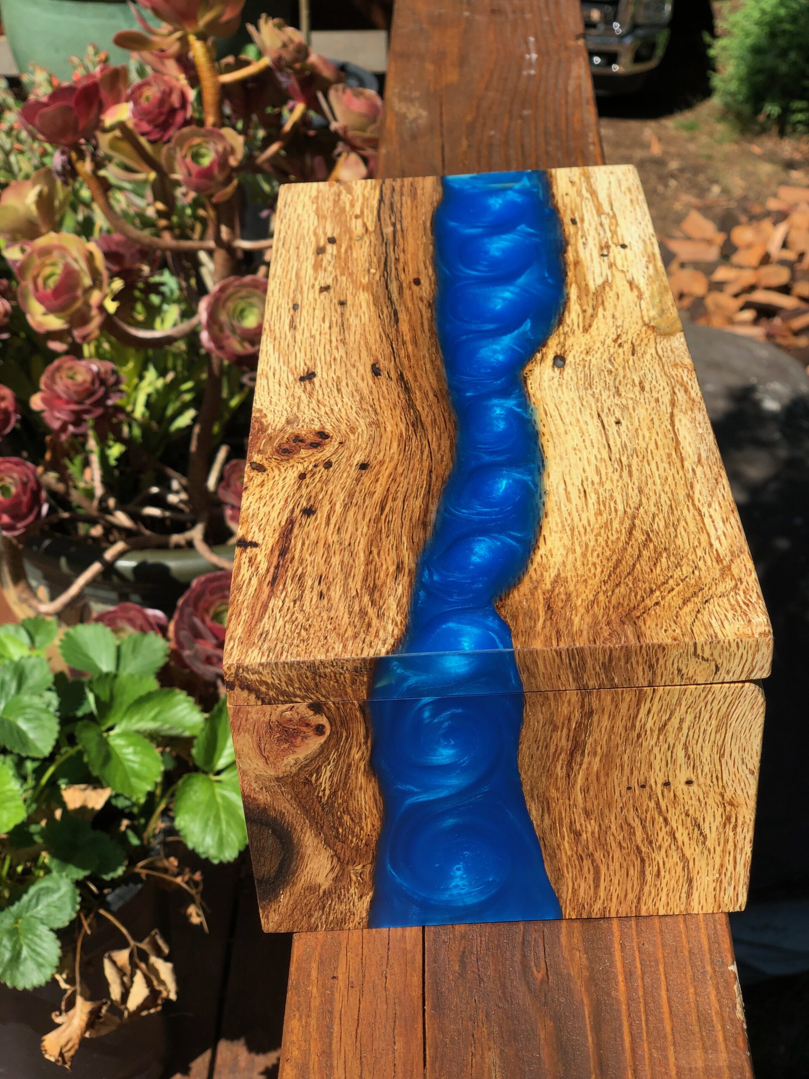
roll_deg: +2.1
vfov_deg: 36.8
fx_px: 1620
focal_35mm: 52
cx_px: 404
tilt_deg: -36.2
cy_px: 540
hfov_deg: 28.0
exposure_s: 1/906
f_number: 2.4
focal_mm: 6
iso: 16
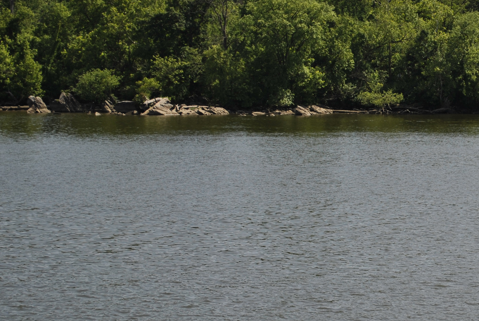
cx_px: 419
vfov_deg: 12.3
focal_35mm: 112
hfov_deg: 18.0
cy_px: 168
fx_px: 1492
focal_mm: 40
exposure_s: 1/1000
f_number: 5.3
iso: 100
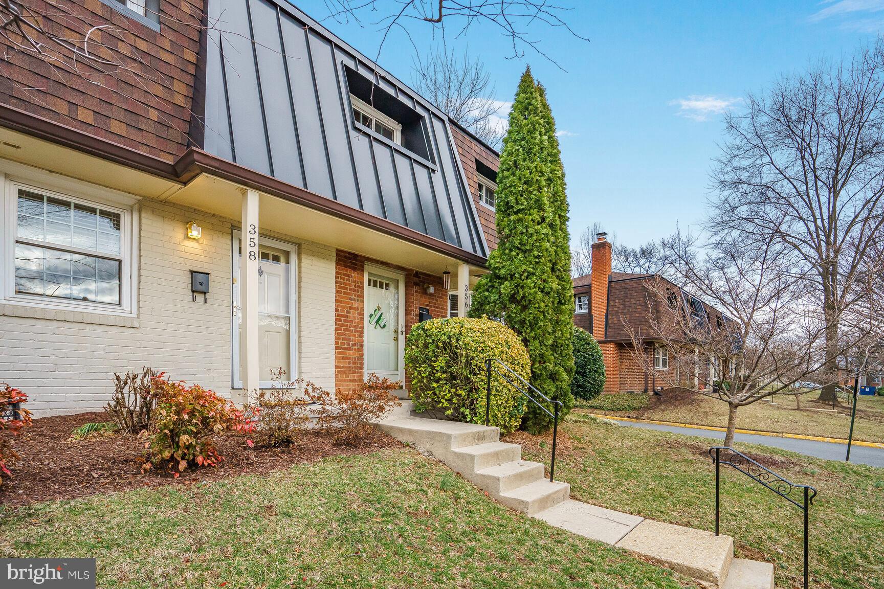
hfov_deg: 96.7
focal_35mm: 16
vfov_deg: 73.7
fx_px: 393
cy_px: 294
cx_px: 442
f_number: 8
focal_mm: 16
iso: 800
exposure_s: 1/200
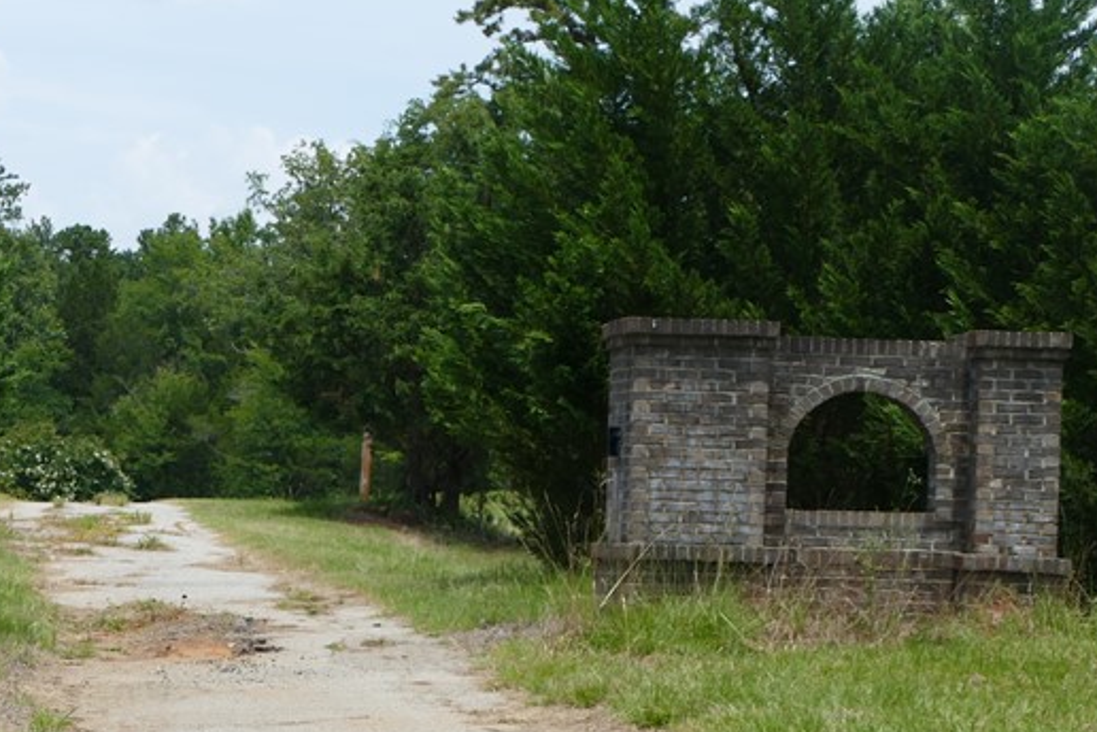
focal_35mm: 120
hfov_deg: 16.9
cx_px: 208
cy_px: 626
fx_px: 3656
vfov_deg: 11.4
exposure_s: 1/1300
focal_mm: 20.62
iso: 125
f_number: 3.5
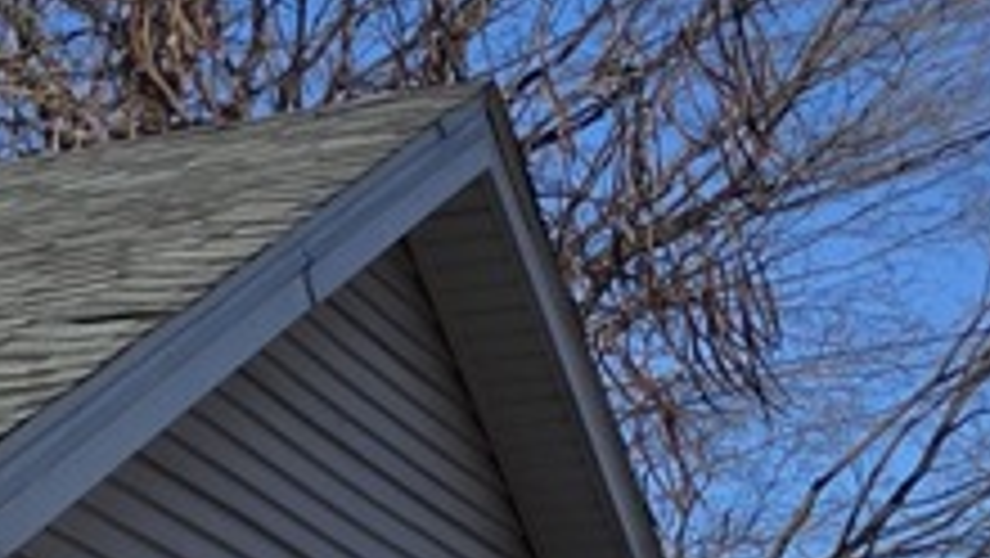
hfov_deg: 9.9
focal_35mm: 164
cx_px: -1971
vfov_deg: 7.3
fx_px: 4307
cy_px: 914
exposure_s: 1/7944
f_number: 1.7
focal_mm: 6.3
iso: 80
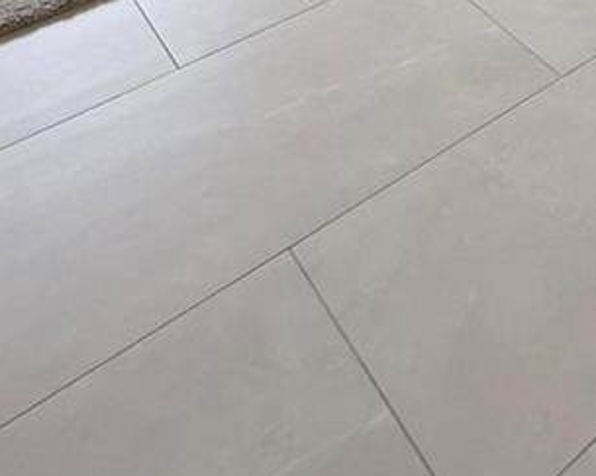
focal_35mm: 54
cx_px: 661
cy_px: -456
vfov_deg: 18.8
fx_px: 952
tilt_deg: -7.9
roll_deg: -1.0
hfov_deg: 30.9
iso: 160
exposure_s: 1/99
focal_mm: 2.22
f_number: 2.2
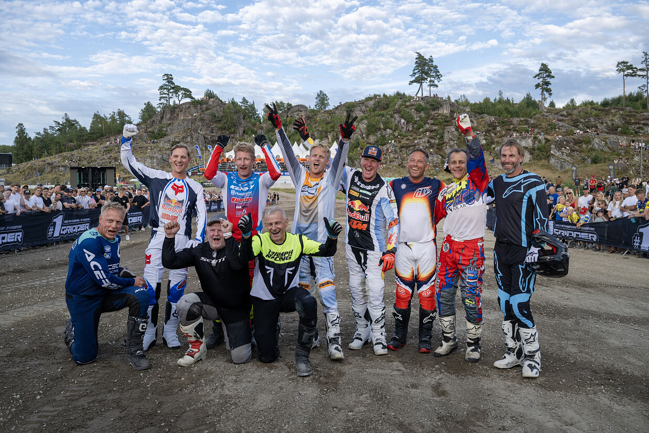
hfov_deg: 61.1
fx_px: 550
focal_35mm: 30
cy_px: 216
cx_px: 324
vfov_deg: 43.0
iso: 400
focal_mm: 30.5
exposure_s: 1/500
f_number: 6.3
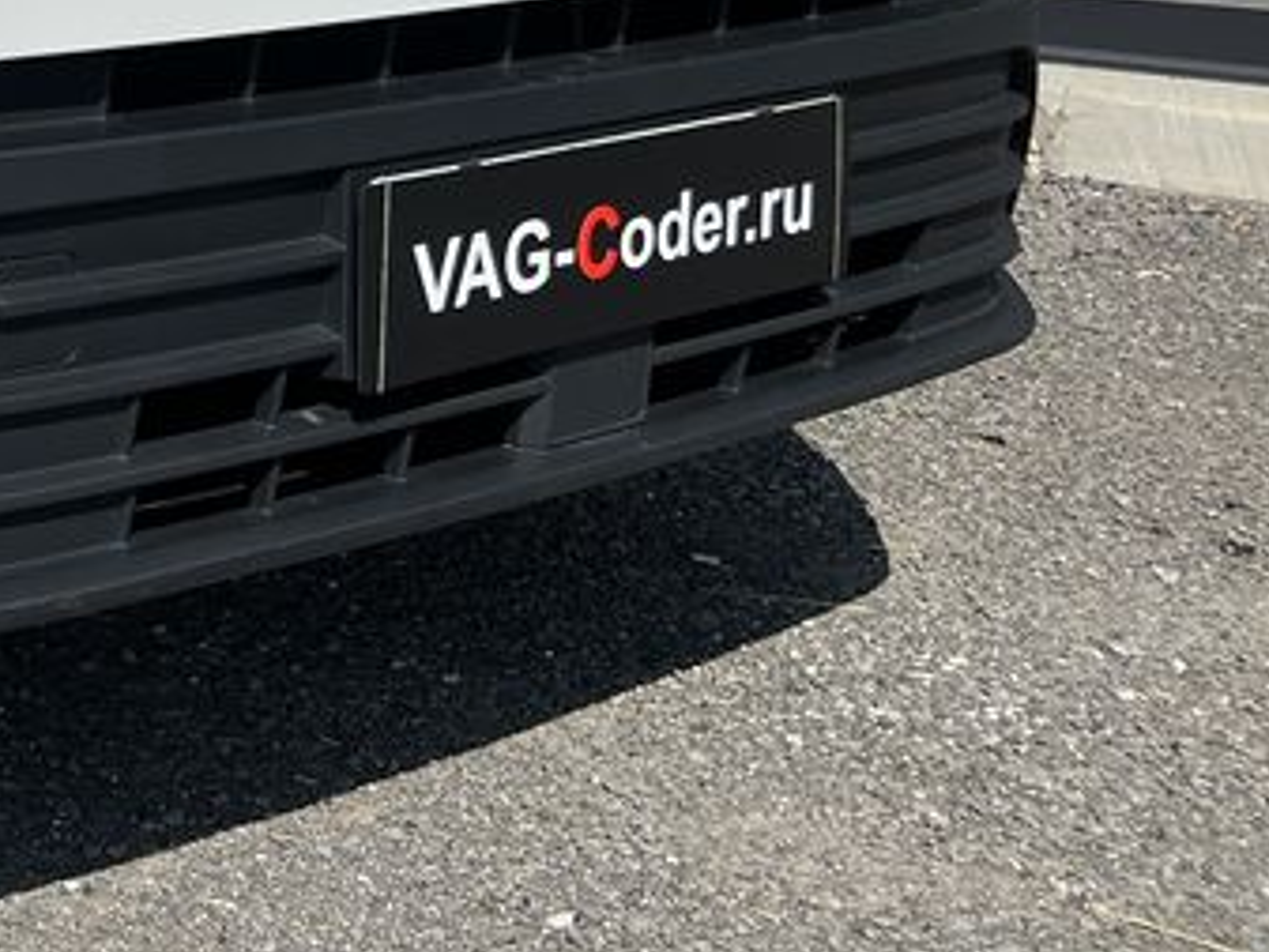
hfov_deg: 23.6
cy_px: -312
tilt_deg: +0.5
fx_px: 2604
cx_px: -452
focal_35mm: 71
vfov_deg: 19.1
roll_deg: -0.4
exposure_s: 1/10309
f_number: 1.5
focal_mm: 5.7
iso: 50
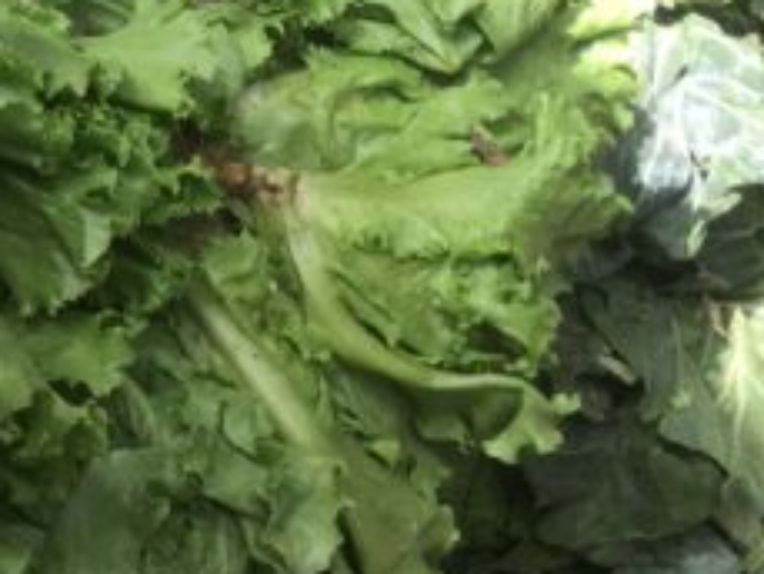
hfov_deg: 20.0
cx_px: -290
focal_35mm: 88
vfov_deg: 16.2
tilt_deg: -52.2
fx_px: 1943
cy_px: -83
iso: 40
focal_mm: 4.15
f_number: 2.2
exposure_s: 1/100
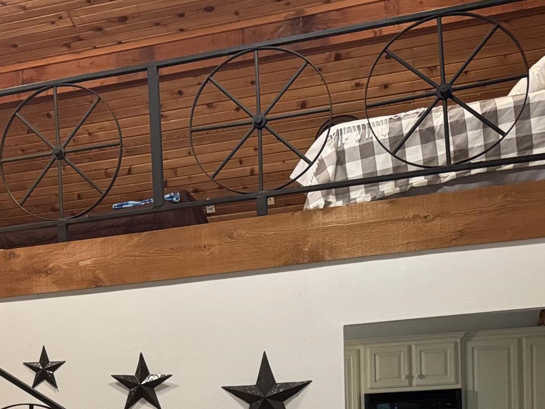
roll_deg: +2.9
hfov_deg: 30.7
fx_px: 945
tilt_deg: -4.3
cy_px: 467
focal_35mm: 60
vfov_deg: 22.8
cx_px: 51
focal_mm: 6.76
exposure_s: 1/60
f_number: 1.78
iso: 640
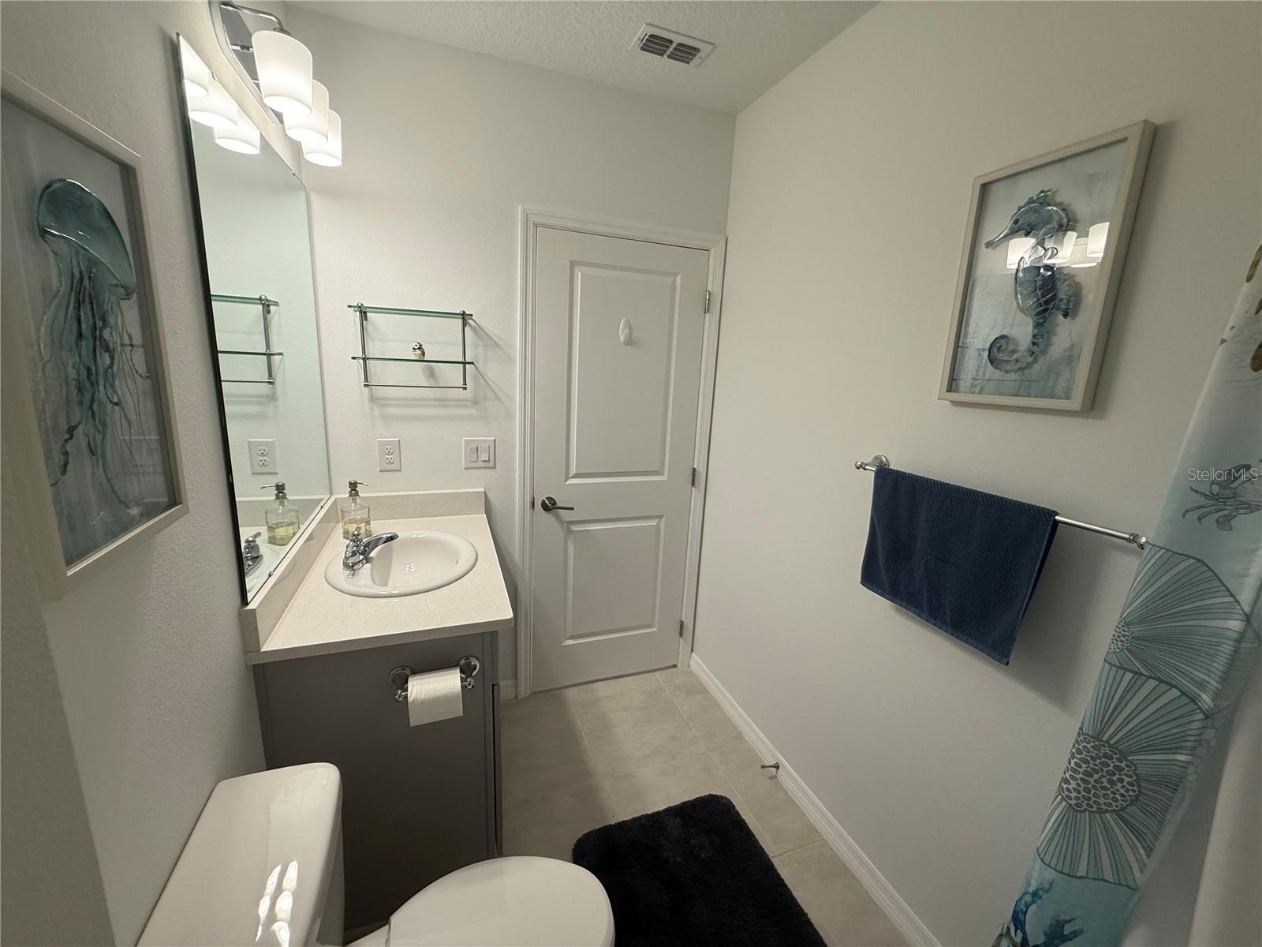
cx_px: 631
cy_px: 474
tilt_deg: -12.2
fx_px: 510
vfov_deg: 85.7
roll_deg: -2.9
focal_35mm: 14
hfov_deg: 102.1
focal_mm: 2.22
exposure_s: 1/120
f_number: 2.2
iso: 125
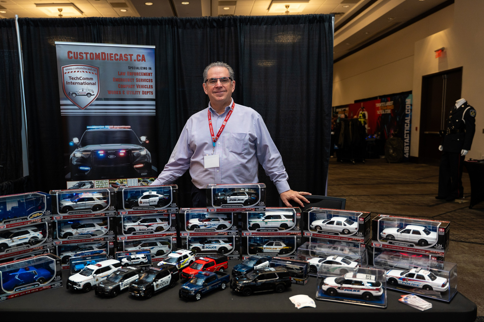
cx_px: 217
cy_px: 184
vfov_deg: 39.9
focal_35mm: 33
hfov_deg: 57.1
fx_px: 444
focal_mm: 28.3
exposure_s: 1/200
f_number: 2.8
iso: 800
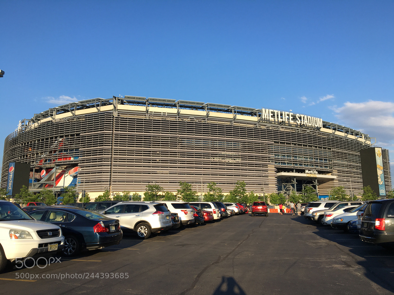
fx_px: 330
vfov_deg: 48.2
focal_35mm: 29
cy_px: 148
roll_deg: +0.4
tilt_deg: +9.2
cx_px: 197
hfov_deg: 61.7
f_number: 2.2
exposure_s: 1/974
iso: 25
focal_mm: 4.15
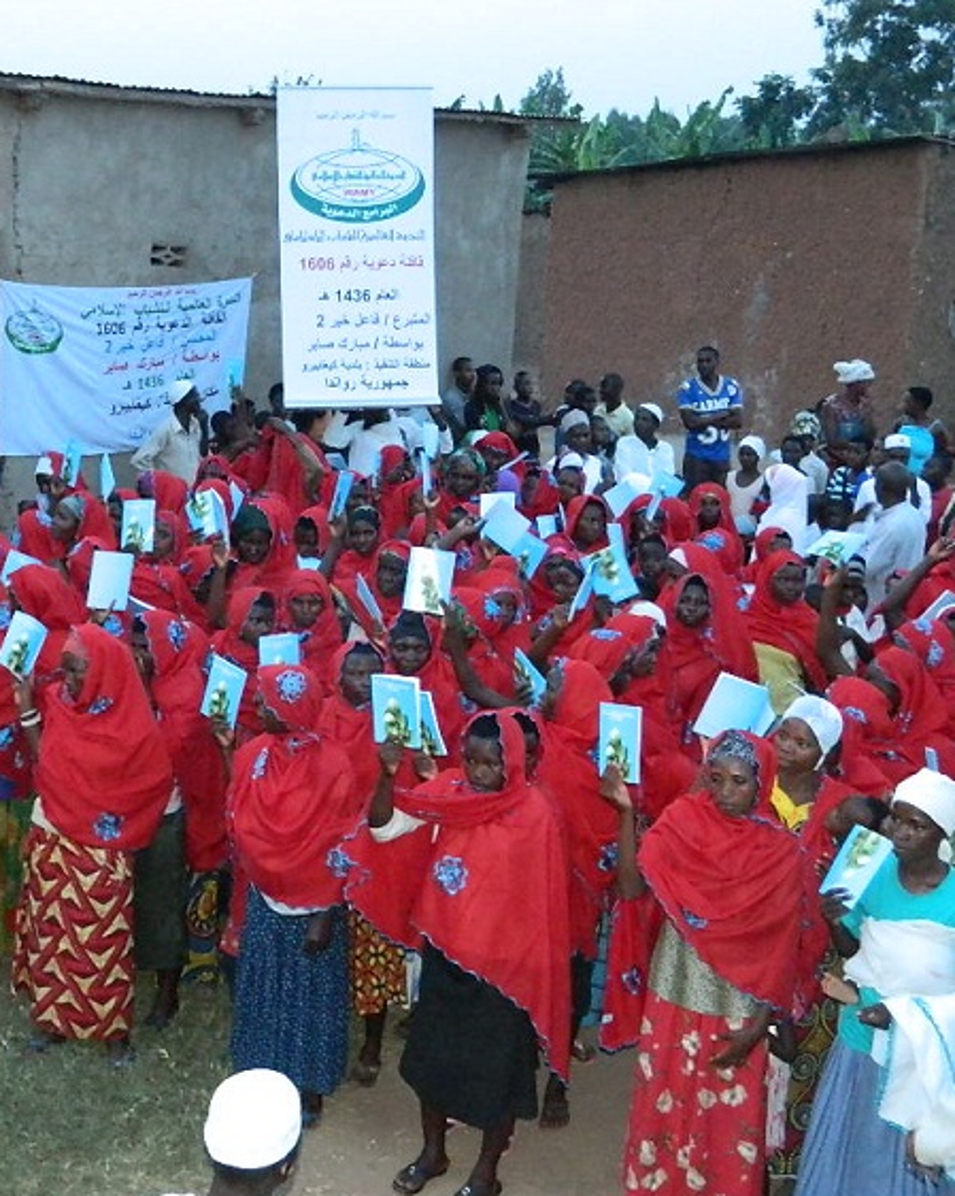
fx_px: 2015
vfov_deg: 33.0
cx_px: 234
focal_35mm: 57
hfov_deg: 26.3
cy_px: 615
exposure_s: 1/30
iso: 800
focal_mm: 7.3
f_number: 3.5
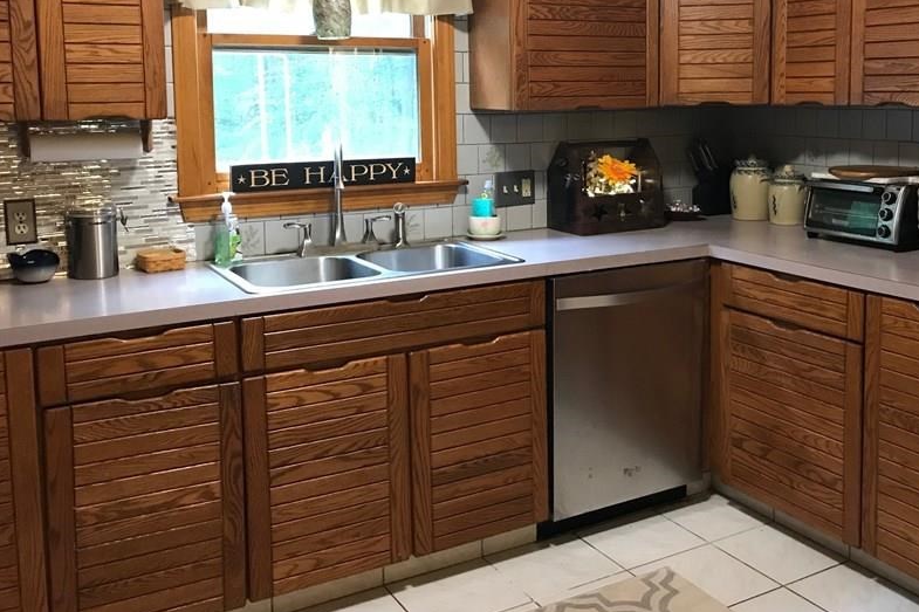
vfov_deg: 34.6
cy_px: 185
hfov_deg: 50.3
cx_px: 561
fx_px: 970
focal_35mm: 38
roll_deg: +0.9
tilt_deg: -5.7
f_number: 1.8
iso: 80
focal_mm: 3.99
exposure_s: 1/15
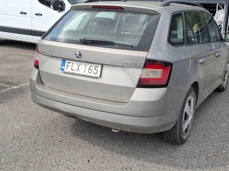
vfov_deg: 35.1
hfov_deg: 45.8
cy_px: 83
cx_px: 117
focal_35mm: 41
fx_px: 271
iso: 50
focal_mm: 5.54
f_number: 1.8
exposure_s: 1/782
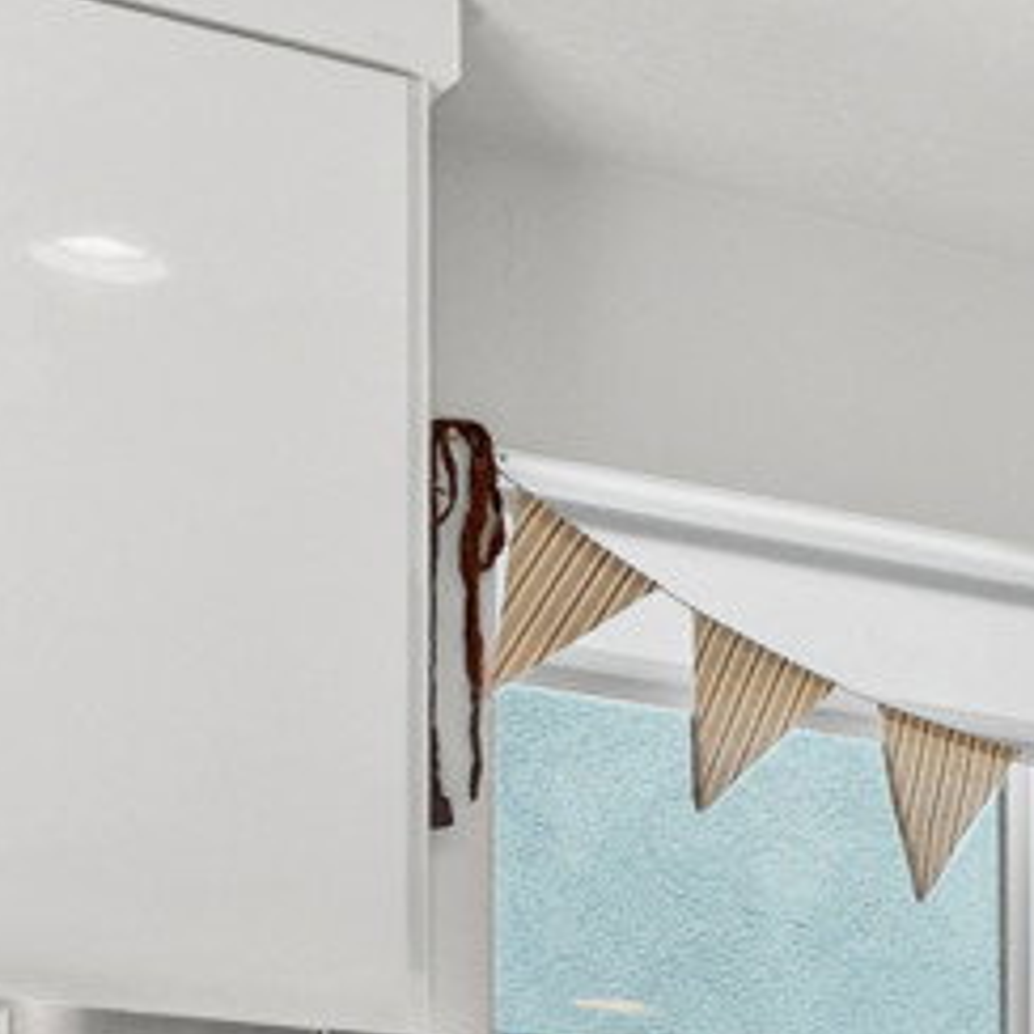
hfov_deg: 12.3
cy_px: 1725
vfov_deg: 13.2
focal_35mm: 122
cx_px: 2212
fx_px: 4123
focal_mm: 14
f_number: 9
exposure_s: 1/10
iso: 250
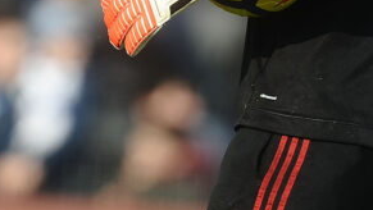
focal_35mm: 1840
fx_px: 18207
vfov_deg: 0.7
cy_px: -95
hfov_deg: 1.2
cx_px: 26
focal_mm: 500
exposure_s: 1/1000
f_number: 4.5
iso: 200
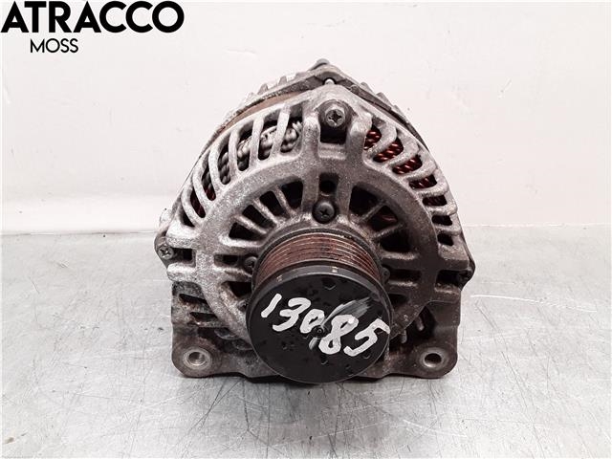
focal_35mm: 28
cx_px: 306
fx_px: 495
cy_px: 230
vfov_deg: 49.7
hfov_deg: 63.4
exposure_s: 1/50
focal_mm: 2.91
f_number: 1.9
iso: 80
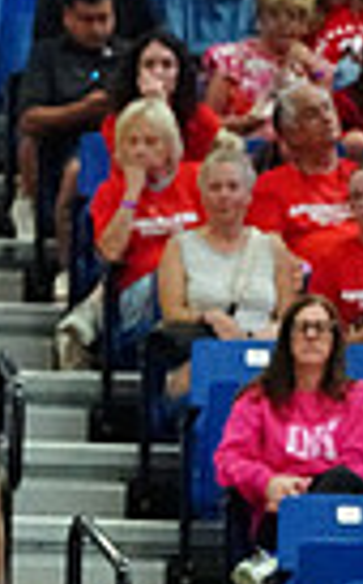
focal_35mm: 584
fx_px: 9293
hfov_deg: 2.2
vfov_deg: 3.6
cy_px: 654
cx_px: -735
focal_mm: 135
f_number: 4
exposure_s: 1/1000
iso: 25600
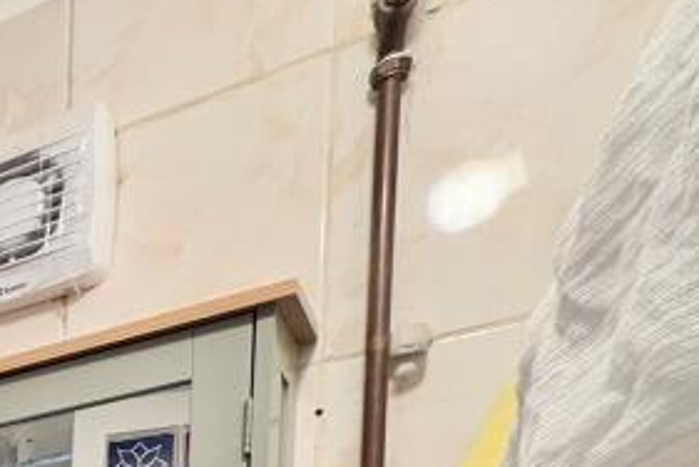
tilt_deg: -5.4
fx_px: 1030
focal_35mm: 53
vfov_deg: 19.0
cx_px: -483
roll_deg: +0.5
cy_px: 859
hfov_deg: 23.8
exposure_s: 1/100
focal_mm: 2.22
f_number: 2.2
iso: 160
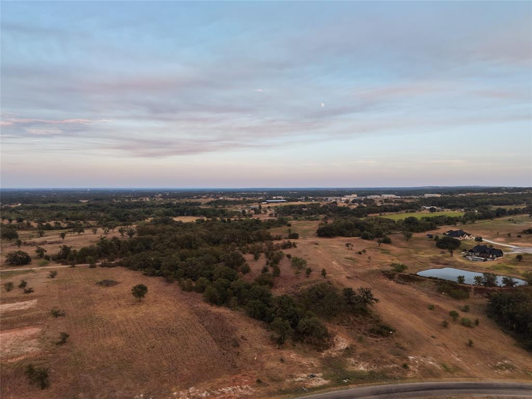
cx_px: 266
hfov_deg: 71.6
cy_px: 200
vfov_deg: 56.8
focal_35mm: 24
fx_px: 369
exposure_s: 1/725
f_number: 1.8
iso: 200
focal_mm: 8.67
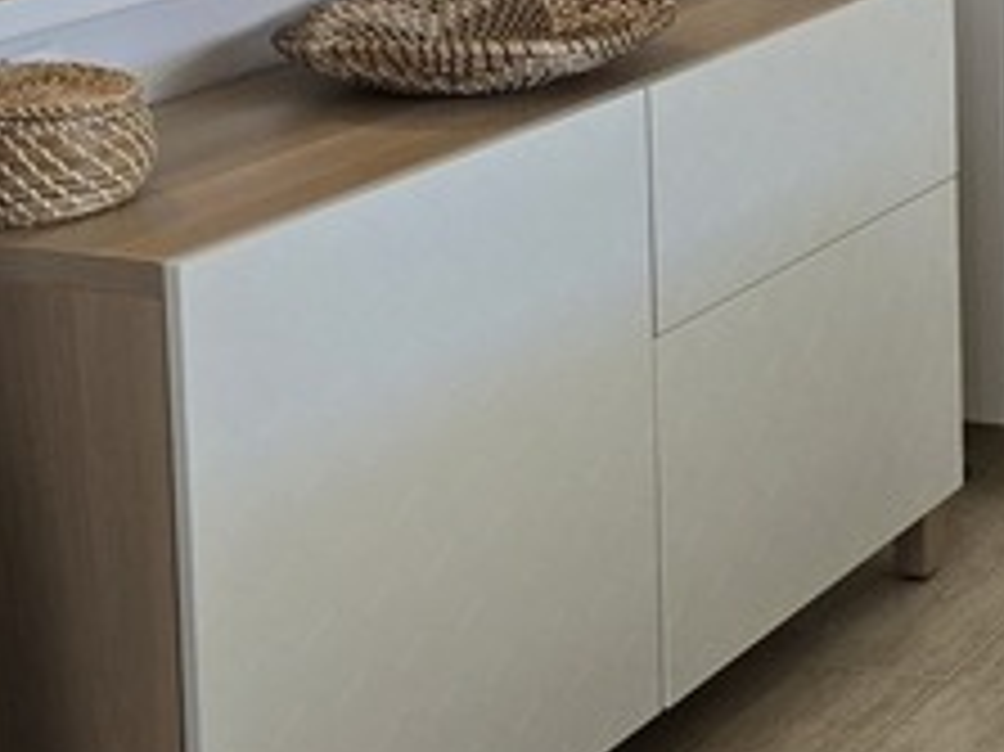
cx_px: 1468
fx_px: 2696
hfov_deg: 18.8
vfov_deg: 14.9
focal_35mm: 93
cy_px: -331
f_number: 1.7
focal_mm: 6.3
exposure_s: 1/90.1
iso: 64
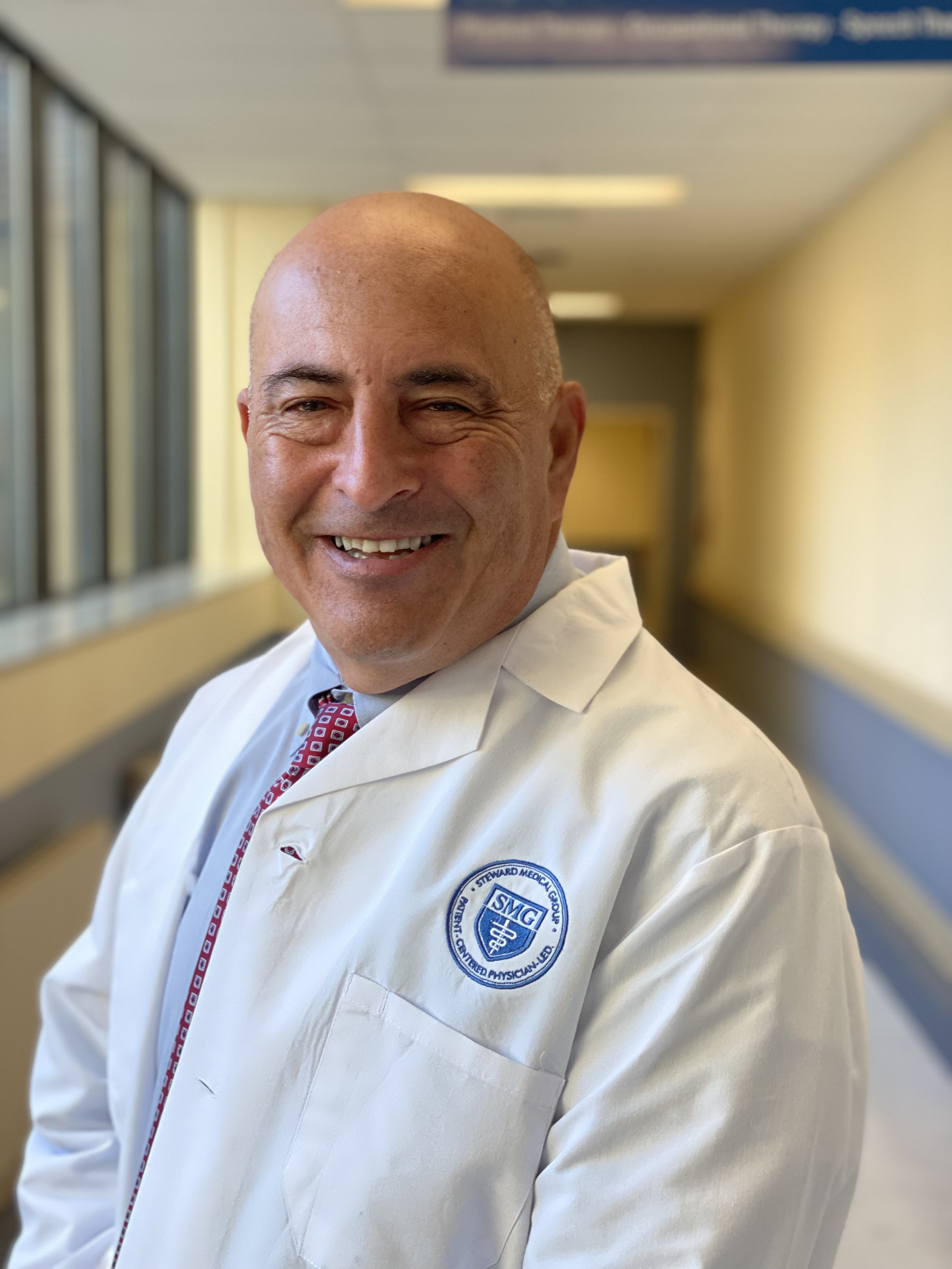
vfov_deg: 36.8
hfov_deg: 28.0
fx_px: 1907
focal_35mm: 52
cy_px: 634
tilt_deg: -3.4
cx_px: 476
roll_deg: -0.8
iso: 125
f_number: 2
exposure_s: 1/122
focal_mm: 6
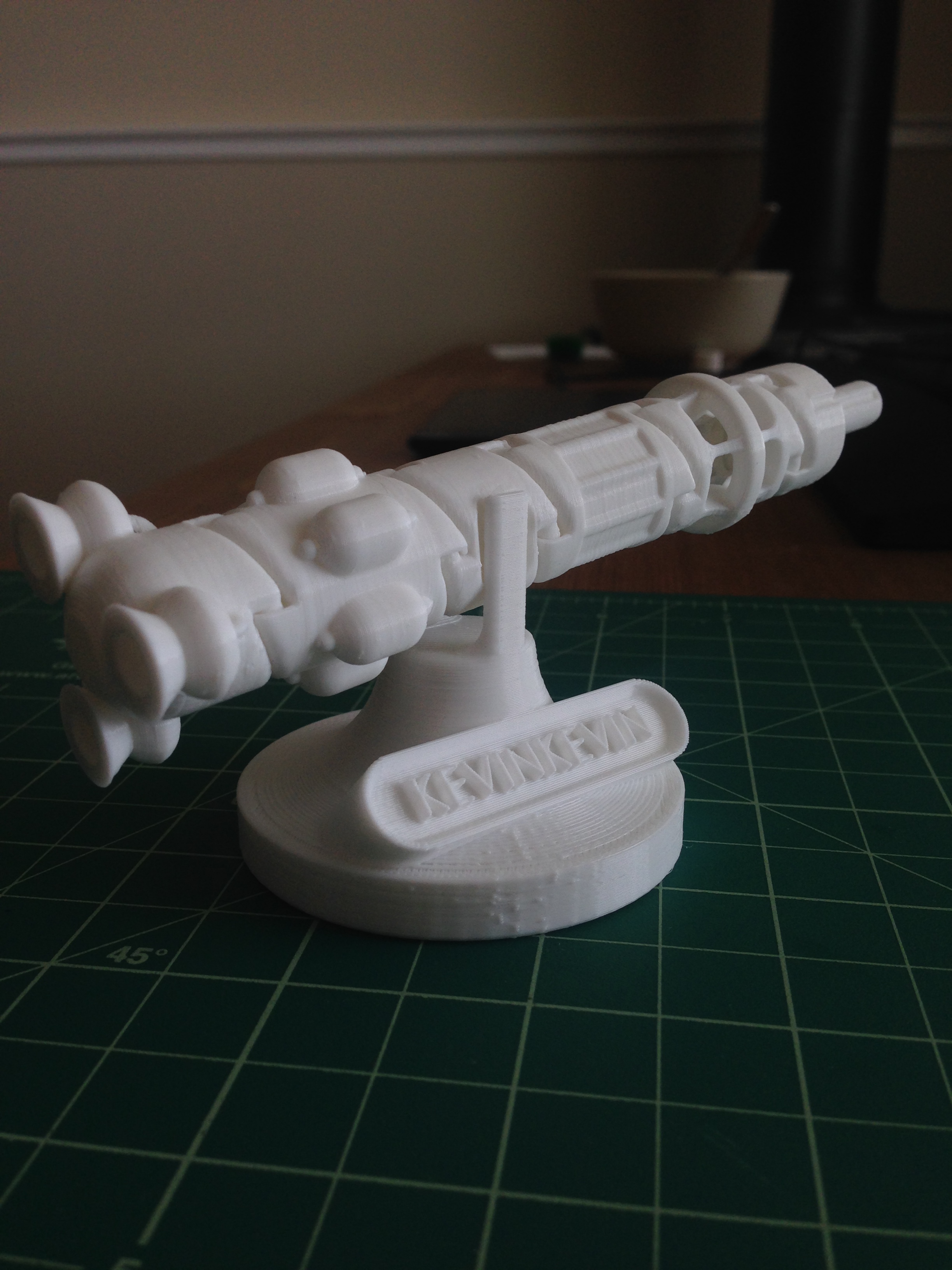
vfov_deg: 55.4
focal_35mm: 33
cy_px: 635
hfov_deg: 42.9
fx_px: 1210
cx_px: 476
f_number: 2.4
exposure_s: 1/120
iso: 64
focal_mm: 4.12
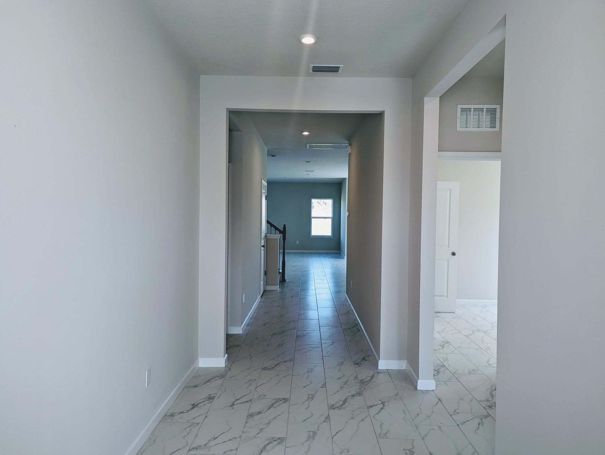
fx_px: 420
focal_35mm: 24
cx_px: 302
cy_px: 228
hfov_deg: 71.5
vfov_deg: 56.9
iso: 53
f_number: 1.85
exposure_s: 1/120
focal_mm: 6.81
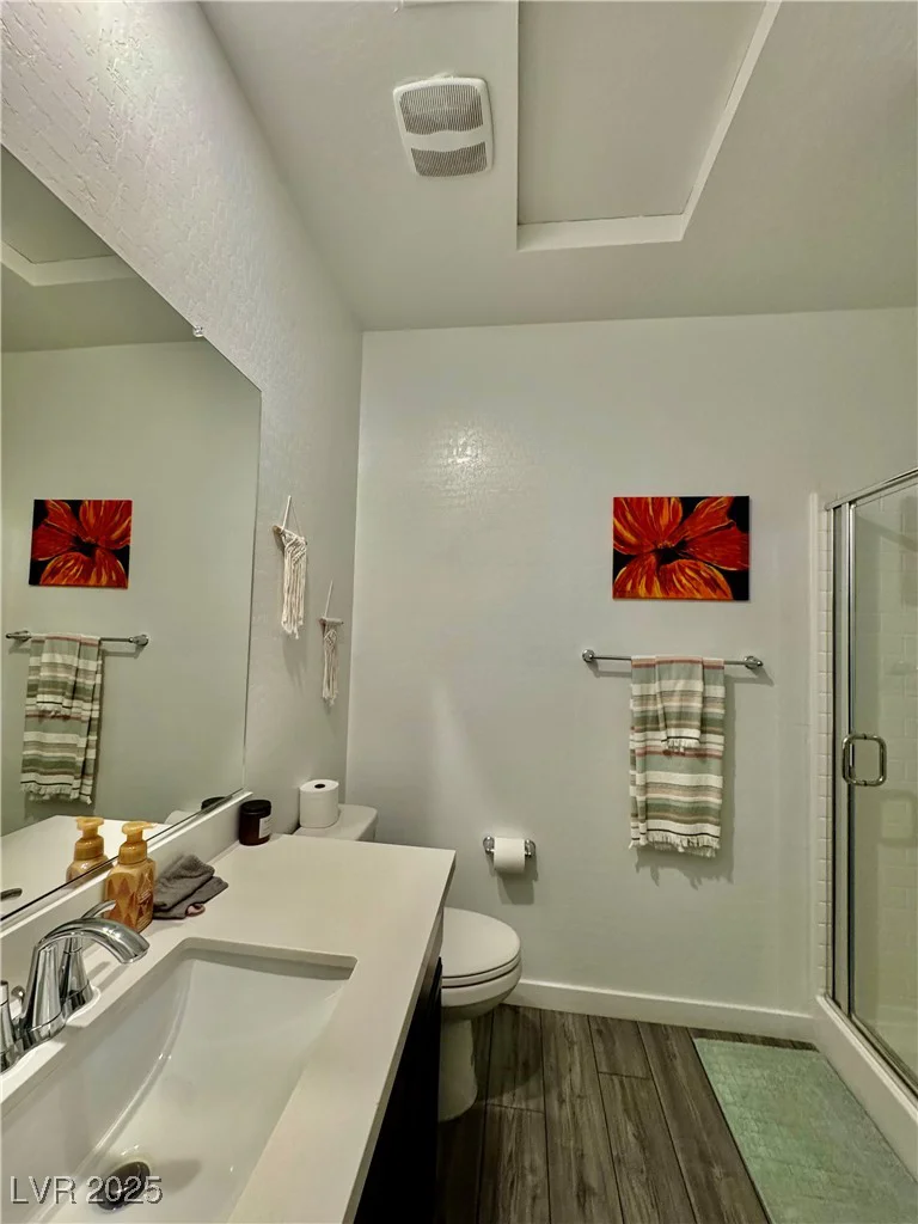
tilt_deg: +3.1
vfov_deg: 102.1
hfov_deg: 85.7
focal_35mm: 14
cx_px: 459
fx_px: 495
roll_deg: -2.5
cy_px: 612
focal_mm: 2.22
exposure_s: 1/120
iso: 320
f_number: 2.2
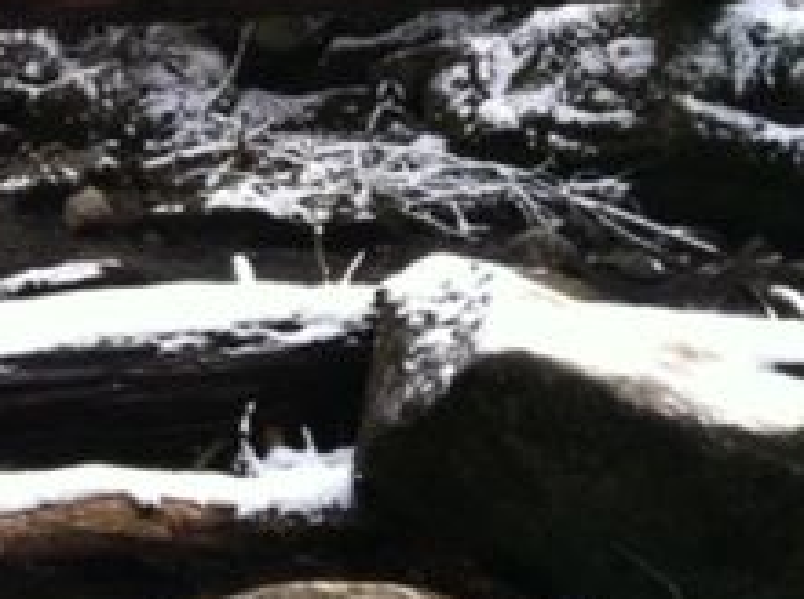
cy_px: -110
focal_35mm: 102
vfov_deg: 14.0
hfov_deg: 18.7
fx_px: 2364
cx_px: -33
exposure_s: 1/120
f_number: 2.8
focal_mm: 3.85
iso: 80
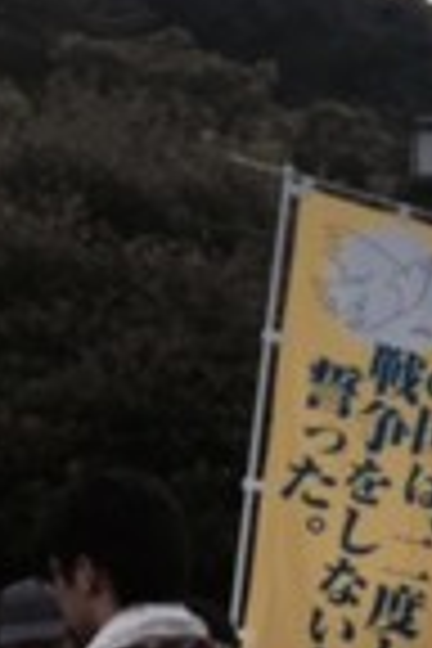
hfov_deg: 12.5
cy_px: 594
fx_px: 1692
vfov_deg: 21.2
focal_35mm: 94
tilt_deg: -1.5
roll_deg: -1.6
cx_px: 909
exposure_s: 1/408
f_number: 2.2
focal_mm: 4.15
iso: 32
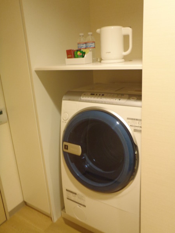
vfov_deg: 63.4
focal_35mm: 28
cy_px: 116
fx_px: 189
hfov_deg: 49.7
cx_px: 88
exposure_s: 1/5
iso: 200
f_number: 3.9
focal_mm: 5
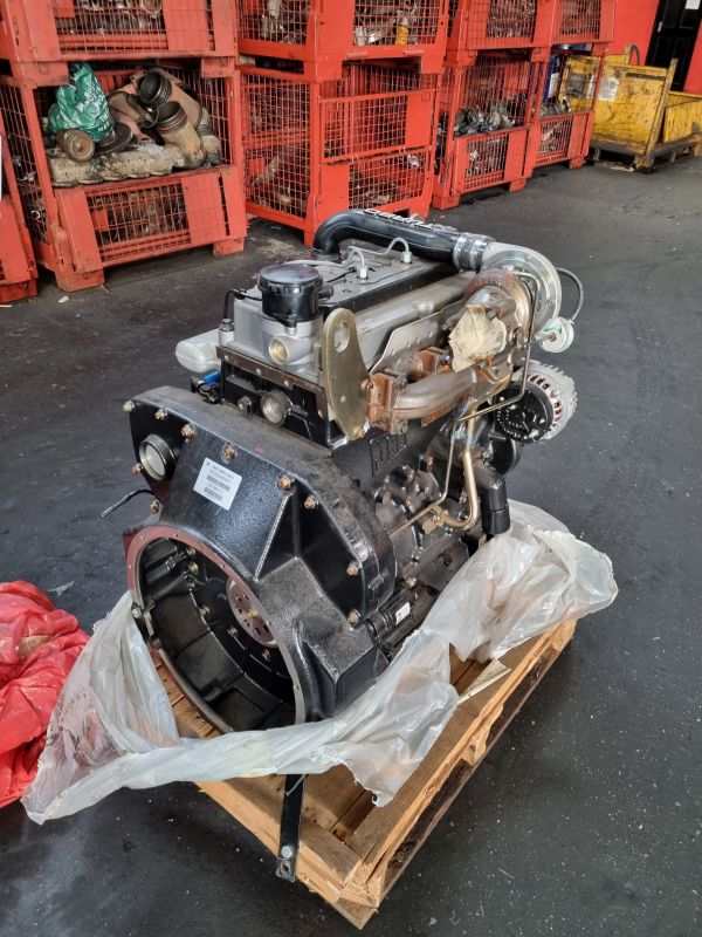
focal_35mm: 26
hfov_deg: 53.1
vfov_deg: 67.3
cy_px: 468
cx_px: 351
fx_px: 703
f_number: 1.8
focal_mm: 5.4
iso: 320
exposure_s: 1/50
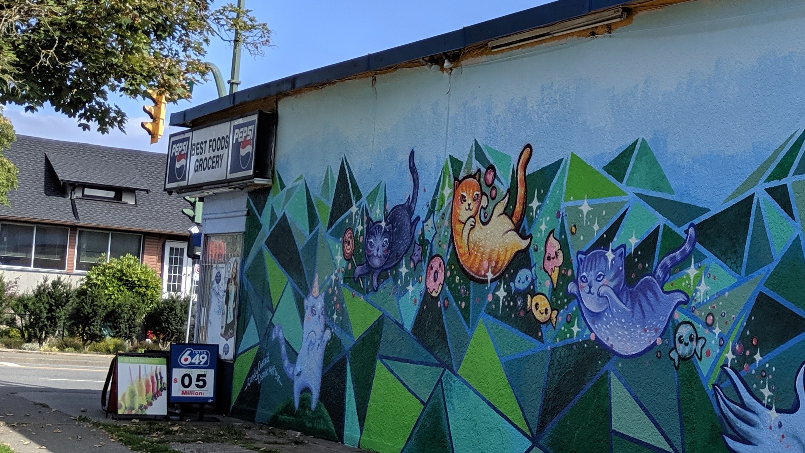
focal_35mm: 59
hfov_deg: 32.9
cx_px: 781
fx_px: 1259
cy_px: 307
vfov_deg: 20.3
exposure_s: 1/2347
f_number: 1.8
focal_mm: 4.44
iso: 54
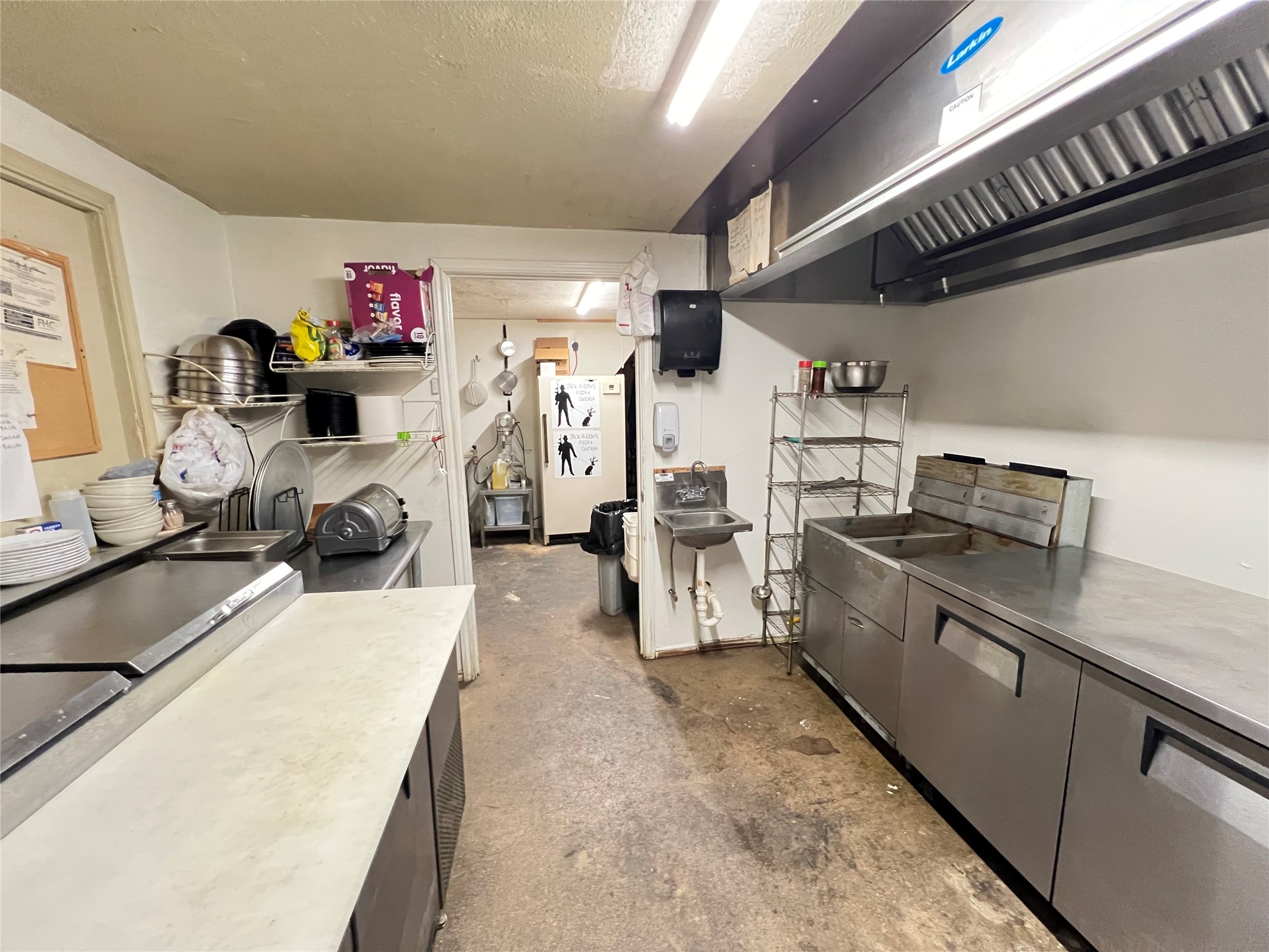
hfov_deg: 106.2
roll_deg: +1.0
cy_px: 476
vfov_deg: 89.9
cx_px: 634
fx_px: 477
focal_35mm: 13
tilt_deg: -10.0
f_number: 1.8
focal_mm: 1.57
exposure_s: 1/60
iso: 800
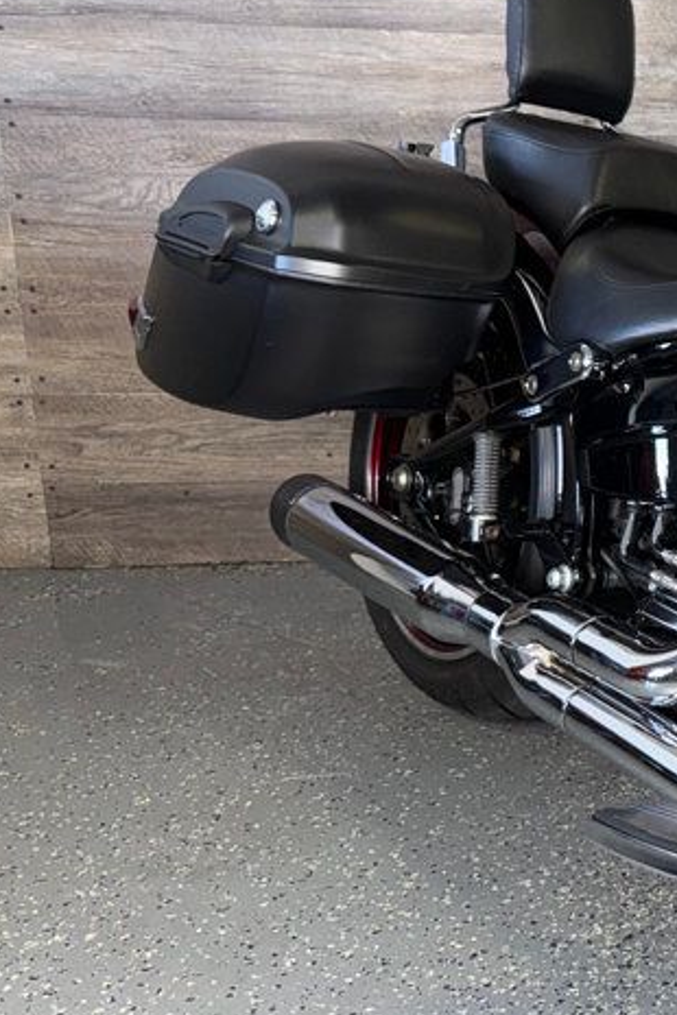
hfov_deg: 20.4
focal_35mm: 55
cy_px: 421
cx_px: 1070
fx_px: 1551
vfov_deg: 36.2
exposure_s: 1/30
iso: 64
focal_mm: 6.76
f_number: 1.78
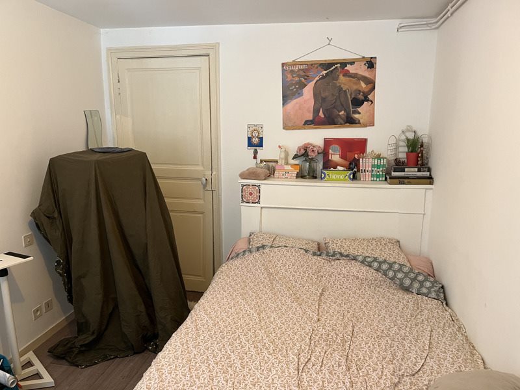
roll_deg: -1.1
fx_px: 391
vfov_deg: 53.1
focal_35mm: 26
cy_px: 195
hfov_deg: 67.3
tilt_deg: -10.1
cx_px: 260
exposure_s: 1/50
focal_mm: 5.1
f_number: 1.6
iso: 200
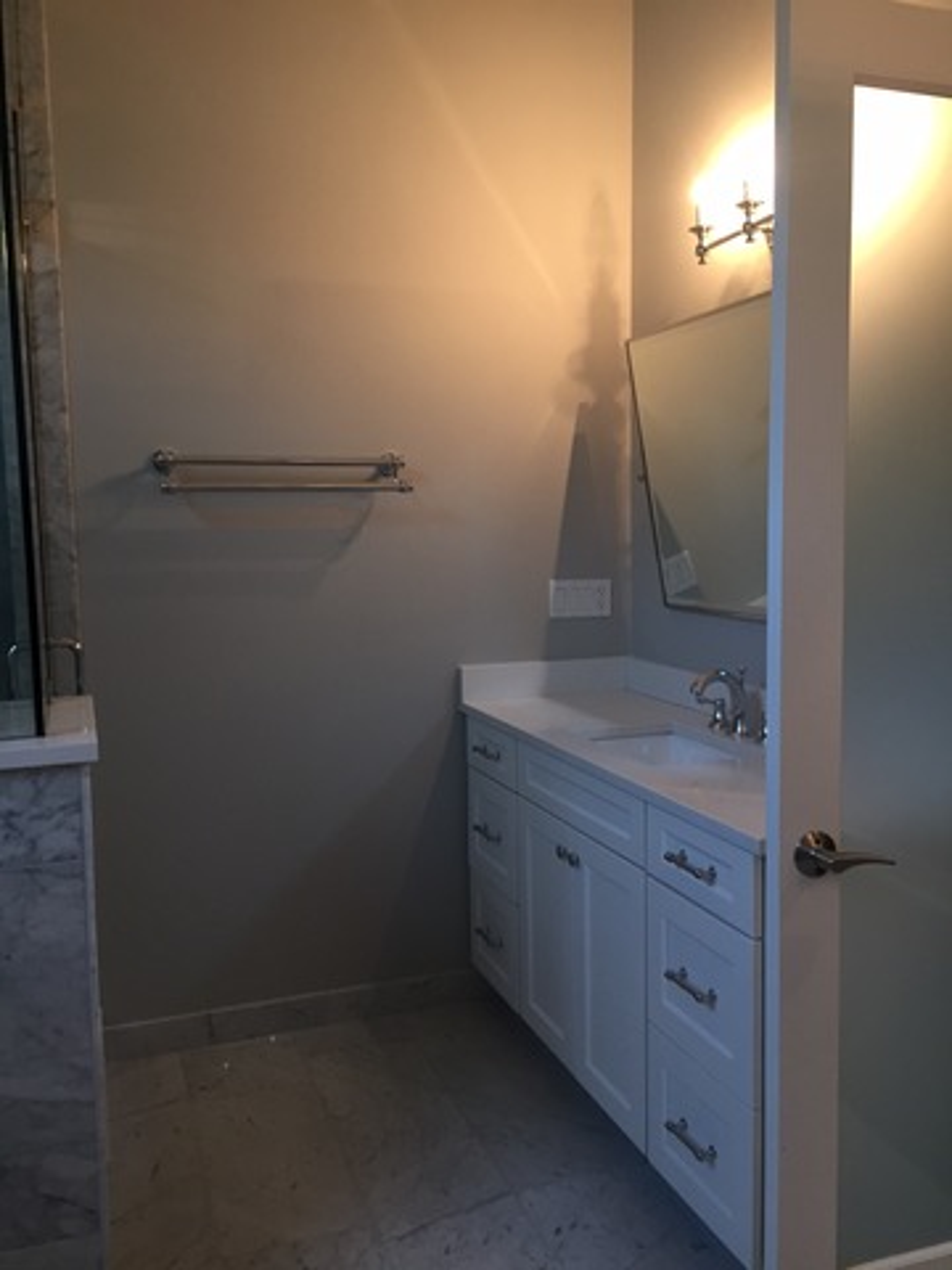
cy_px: 635
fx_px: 1063
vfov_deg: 61.7
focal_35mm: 29
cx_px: 476
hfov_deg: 48.2
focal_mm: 4.15
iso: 64
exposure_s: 1/33
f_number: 2.2
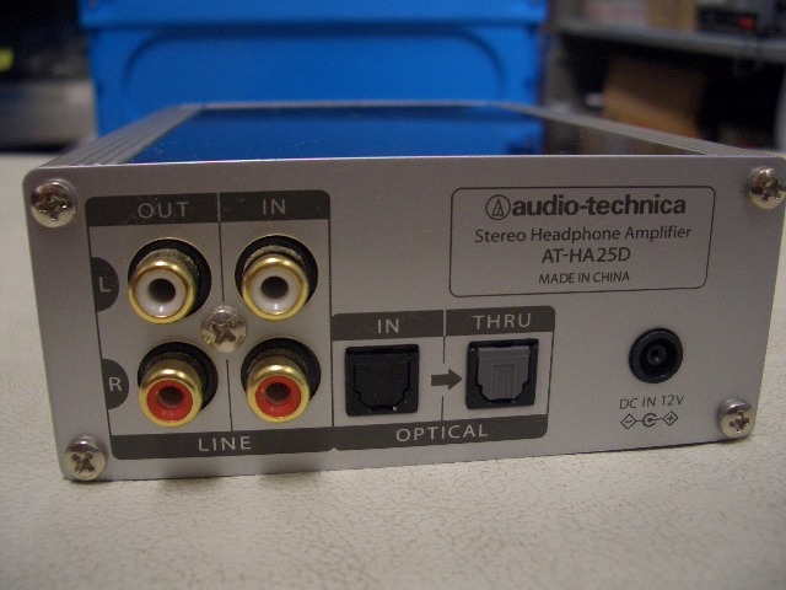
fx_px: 795
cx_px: 393
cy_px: 295
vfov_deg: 40.7
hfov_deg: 52.6
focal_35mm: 35
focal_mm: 5.8
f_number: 2.6
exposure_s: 1/25
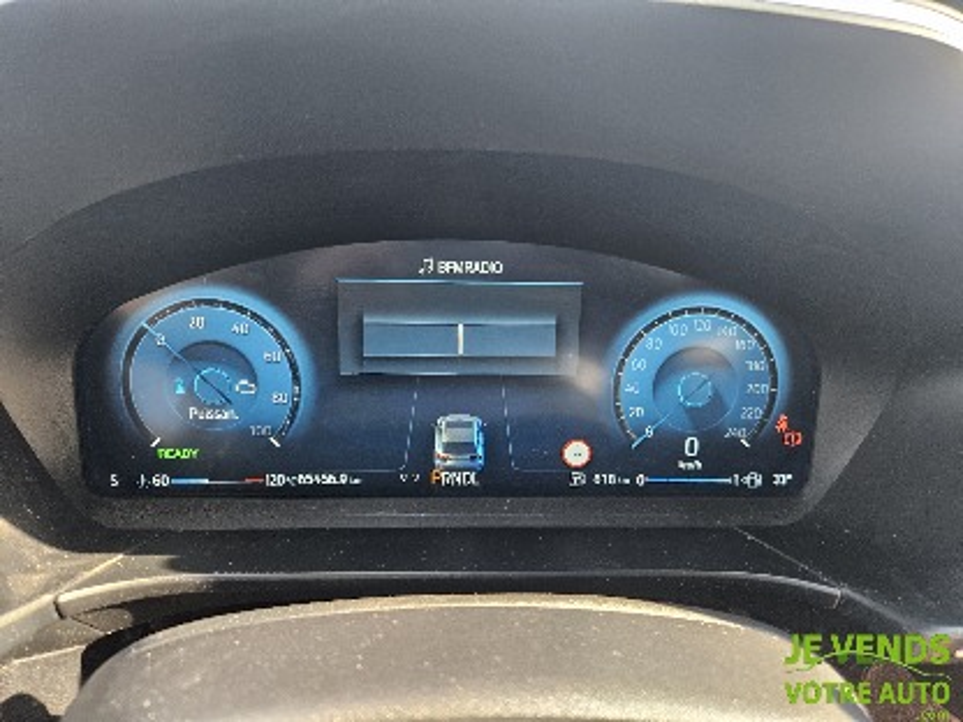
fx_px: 640
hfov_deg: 73.9
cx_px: 482
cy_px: 361
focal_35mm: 23
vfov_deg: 58.9
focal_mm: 5.4
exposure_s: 1/200
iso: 250
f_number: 1.8
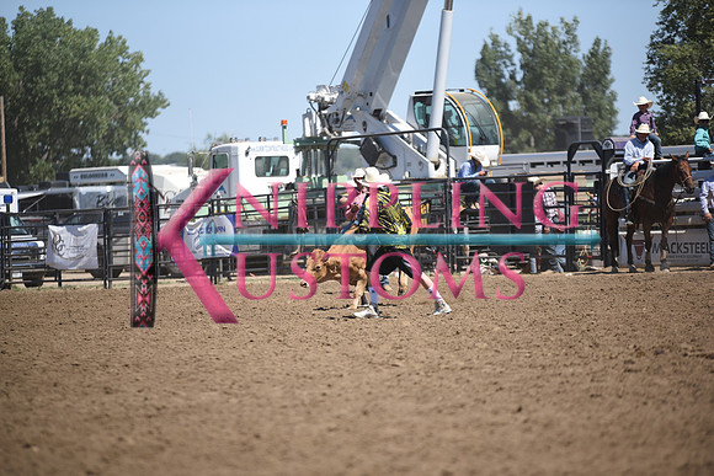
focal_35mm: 200
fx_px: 3967
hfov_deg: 10.3
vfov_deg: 6.9
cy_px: 238
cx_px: 357
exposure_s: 1/4000
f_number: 2.8
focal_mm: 200
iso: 320
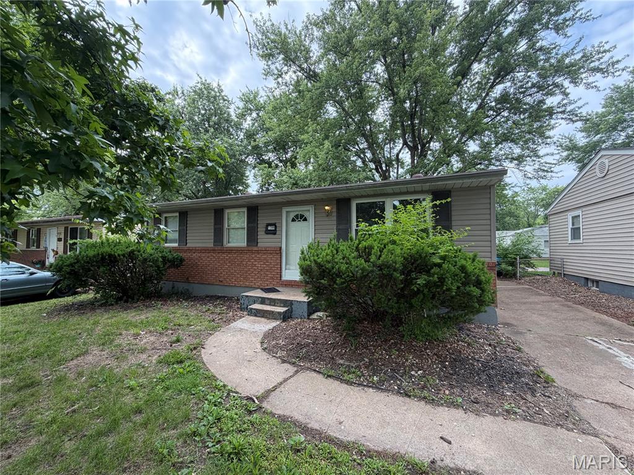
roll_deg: +0.5
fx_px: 256
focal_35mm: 14
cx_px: 317
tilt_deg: +2.3
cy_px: 238
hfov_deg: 102.1
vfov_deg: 85.7
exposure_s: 1/214
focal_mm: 2.22
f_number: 2.2
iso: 64
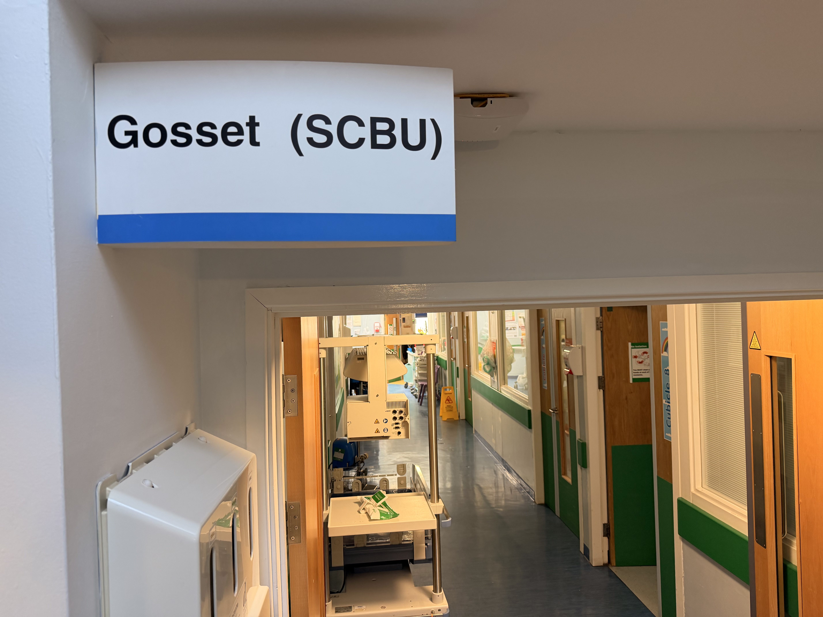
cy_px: 308
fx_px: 571
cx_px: 412
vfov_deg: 56.8
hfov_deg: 71.6
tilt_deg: +1.5
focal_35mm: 24
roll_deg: +2.5
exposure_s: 1/73
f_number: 1.78
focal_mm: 6.76
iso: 200
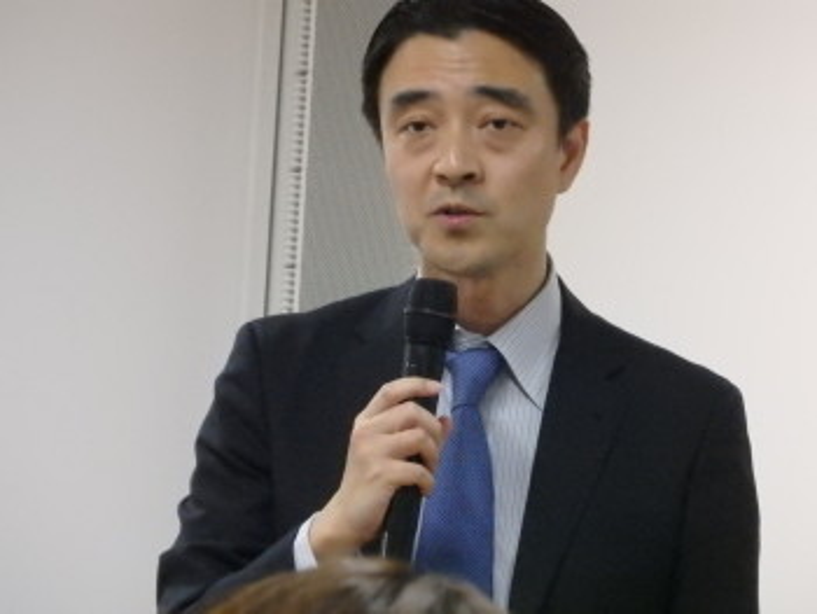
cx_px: 408
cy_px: 307
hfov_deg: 6.0
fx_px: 7841
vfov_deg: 4.5
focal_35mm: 332
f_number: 6.7
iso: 3200
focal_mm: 59.3
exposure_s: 1/125
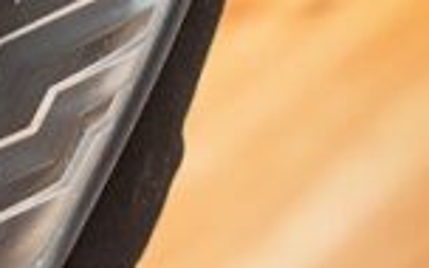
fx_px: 4805
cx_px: 528
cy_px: 173
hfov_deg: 5.1
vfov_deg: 3.2
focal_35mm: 411
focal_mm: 60
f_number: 4
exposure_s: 1/200
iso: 200
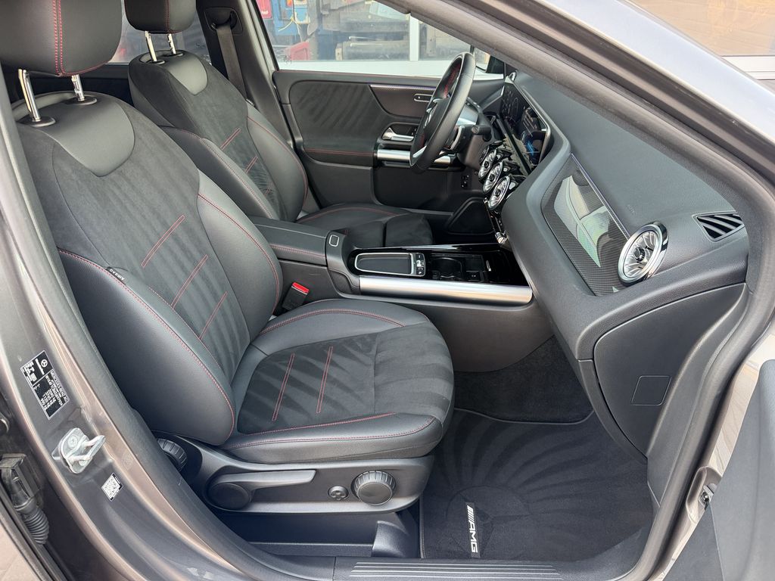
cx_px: 388
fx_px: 537
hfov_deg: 71.6
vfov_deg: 56.8
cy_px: 290
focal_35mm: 24
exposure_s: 1/95
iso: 200
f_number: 1.78
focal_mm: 6.76
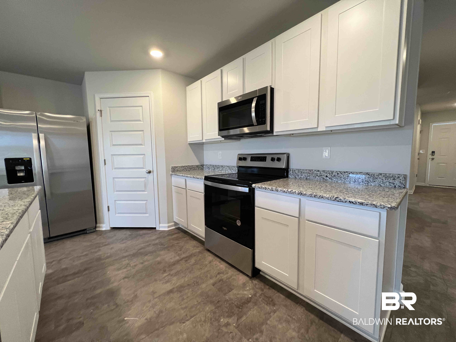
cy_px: 171
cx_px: 228
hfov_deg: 106.2
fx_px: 171
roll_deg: +0.8
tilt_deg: -5.2
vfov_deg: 89.9
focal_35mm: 13
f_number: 1.8
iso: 200
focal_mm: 1.57
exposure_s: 1/120
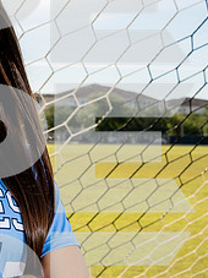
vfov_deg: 16.0
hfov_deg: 11.5
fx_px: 986
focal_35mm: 123
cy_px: 149
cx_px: -116
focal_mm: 50
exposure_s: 1/250
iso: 200
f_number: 11
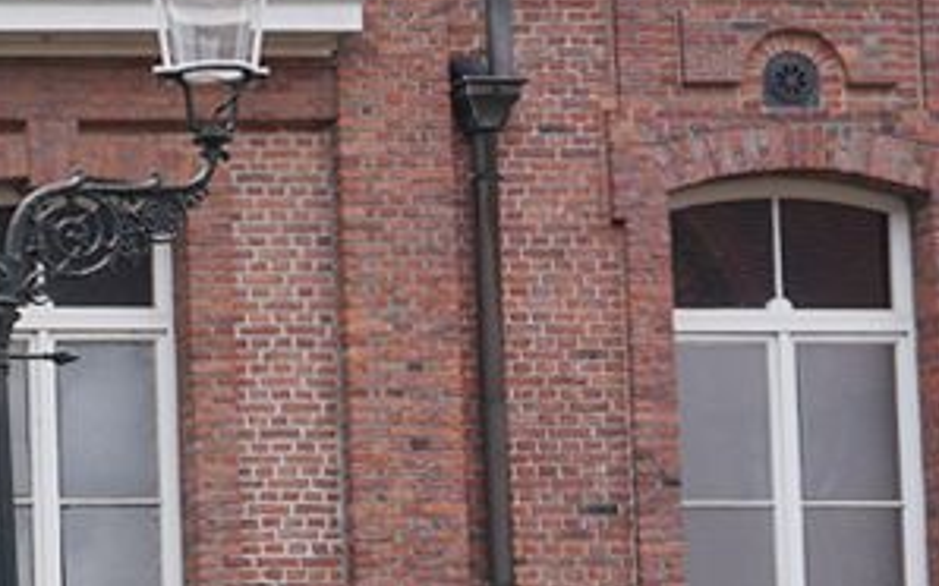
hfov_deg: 10.7
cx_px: -1402
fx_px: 4195
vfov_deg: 7.9
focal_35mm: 164
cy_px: 640
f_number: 9
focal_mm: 24
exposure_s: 1/100
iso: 100
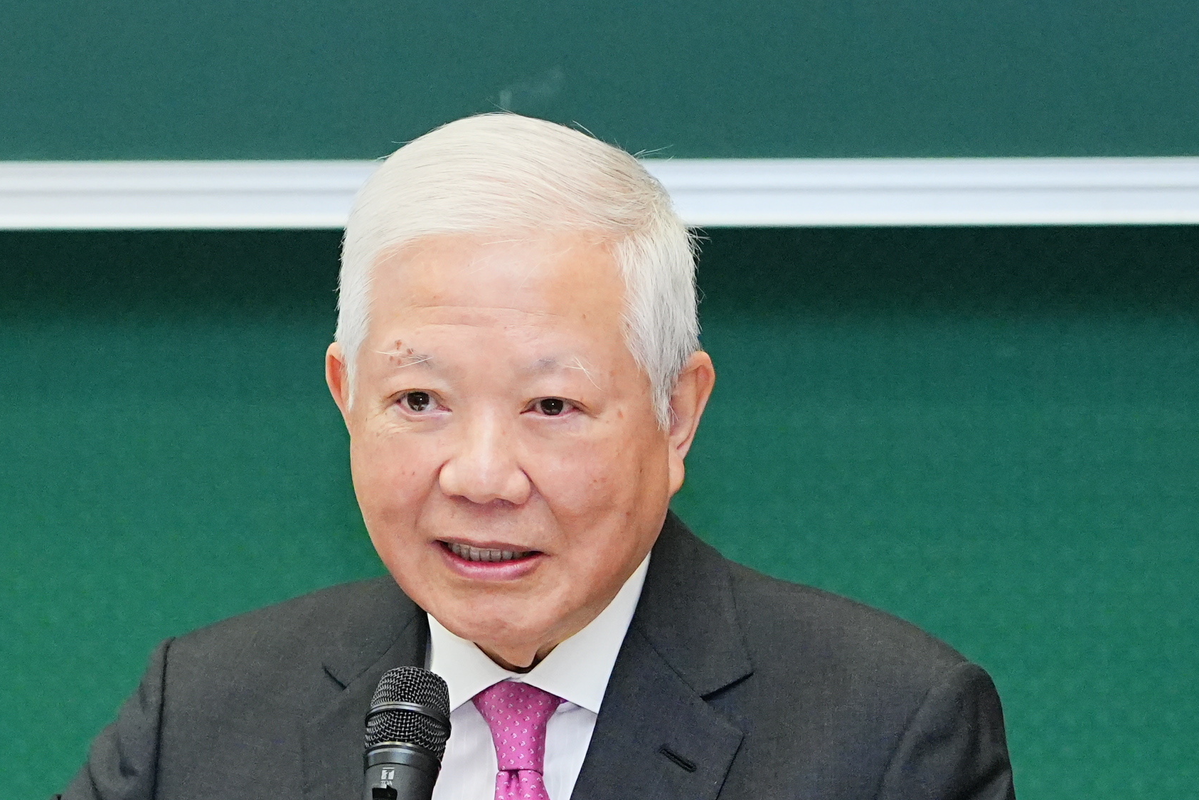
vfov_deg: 4.8
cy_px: 688
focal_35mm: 287
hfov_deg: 7.2
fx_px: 9558
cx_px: 338
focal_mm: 105
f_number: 4.5
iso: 3200
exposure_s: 1/200
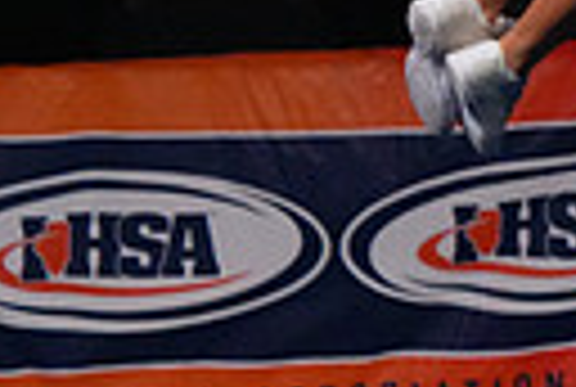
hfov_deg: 2.3
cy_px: -74
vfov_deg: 1.5
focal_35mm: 903
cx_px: 1300
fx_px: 14482
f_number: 5.6
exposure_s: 1/1250
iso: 16000
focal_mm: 200
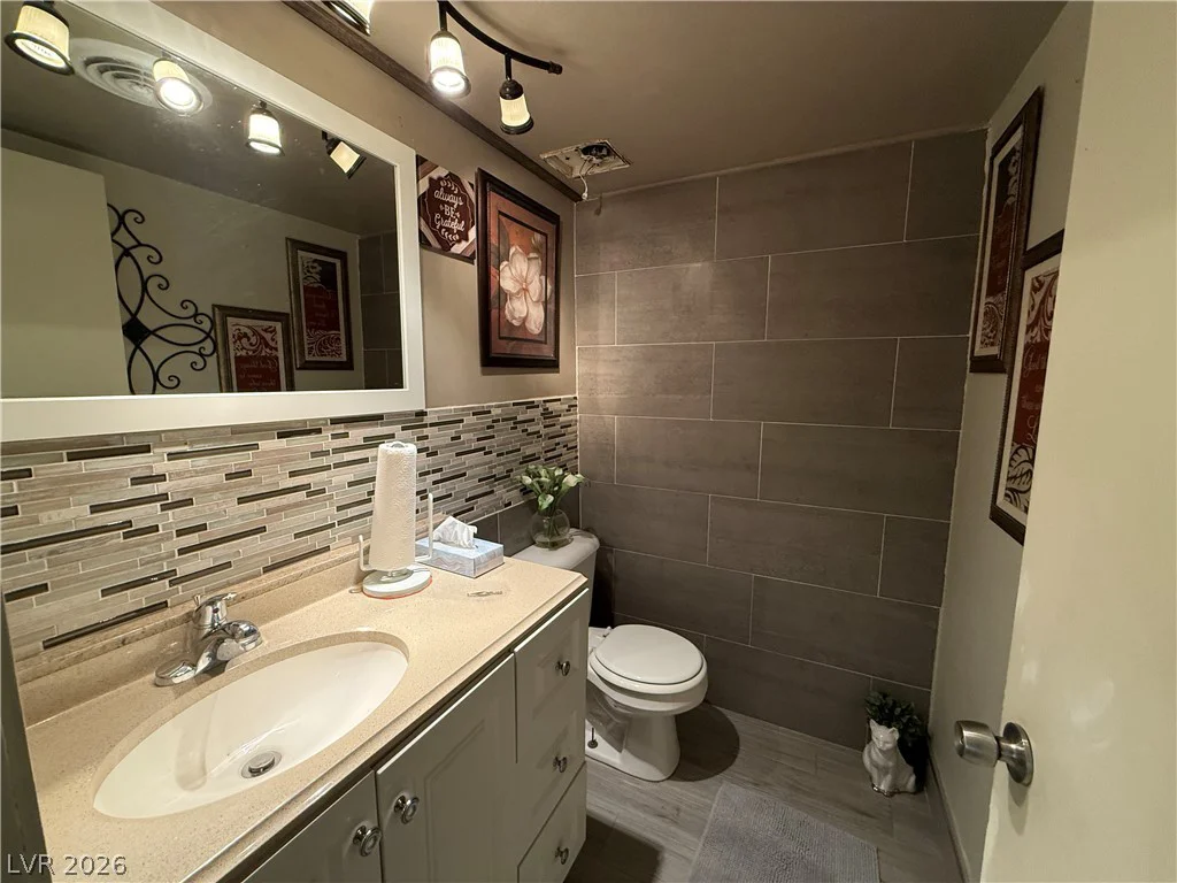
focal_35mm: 14
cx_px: 588
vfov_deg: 85.7
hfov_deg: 102.1
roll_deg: +0.3
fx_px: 476
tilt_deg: -8.0
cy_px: 442
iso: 320
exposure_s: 1/60
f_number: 2.2
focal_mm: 2.22
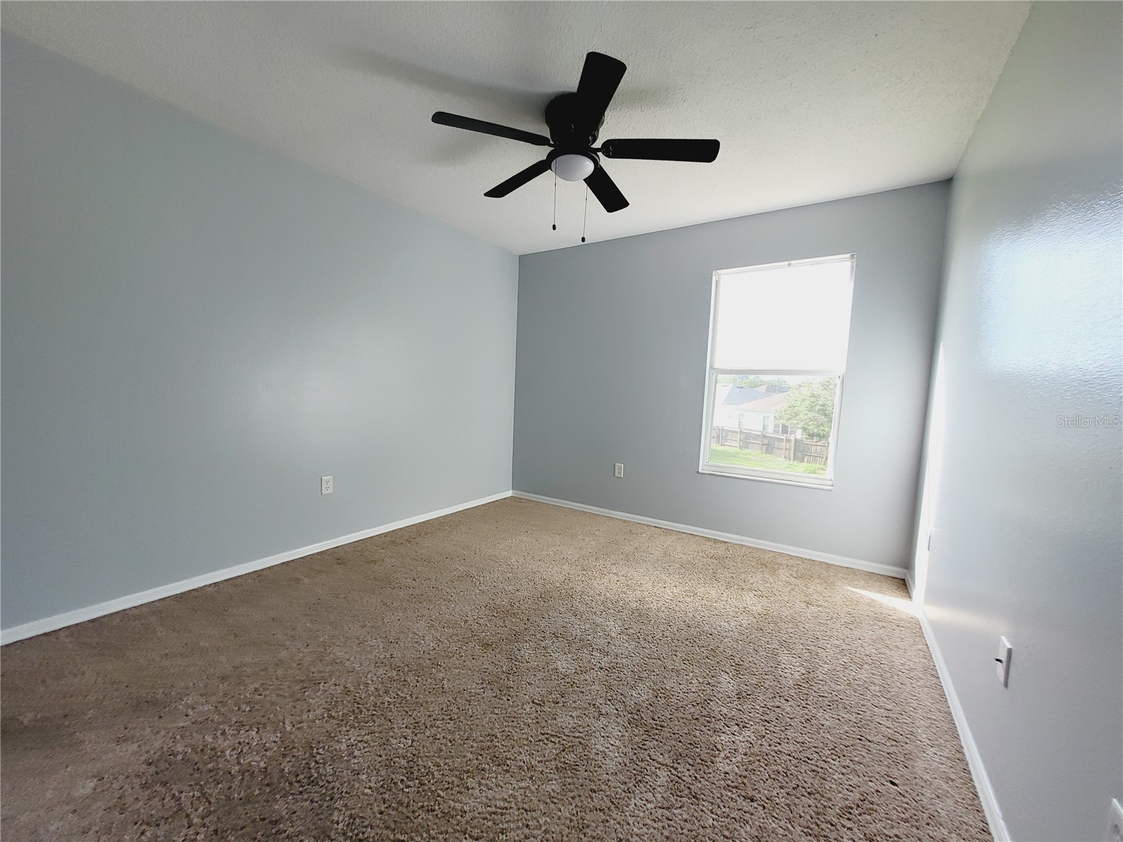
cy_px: 421
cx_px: 562
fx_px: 422
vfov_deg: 89.9
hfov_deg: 106.2
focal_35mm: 13
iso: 64
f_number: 2.2
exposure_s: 1/120
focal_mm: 1.74
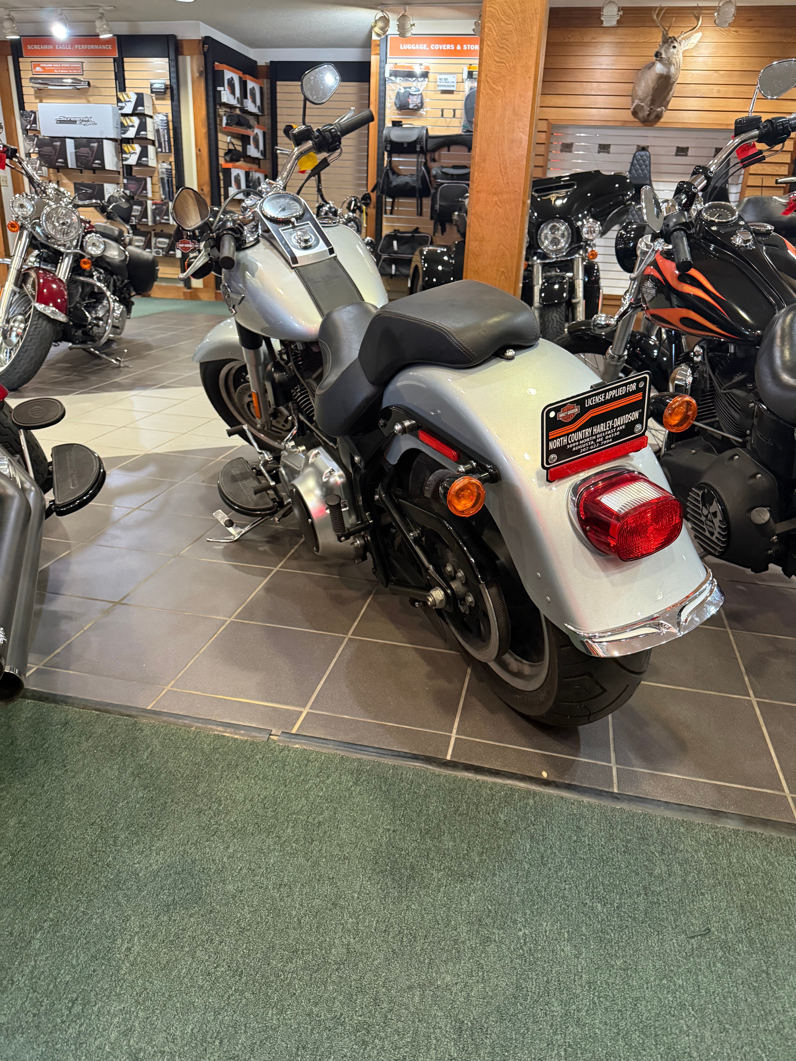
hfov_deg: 56.8
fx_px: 736
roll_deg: -2.6
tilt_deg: -21.8
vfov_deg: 71.6
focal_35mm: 24
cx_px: 398
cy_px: 530
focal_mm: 6.76
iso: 800
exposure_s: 1/60
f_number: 1.78
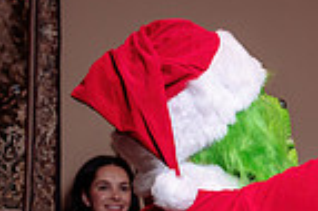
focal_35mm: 119
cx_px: 437
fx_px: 1050
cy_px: 252
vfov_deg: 11.3
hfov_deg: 16.1
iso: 500
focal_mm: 28
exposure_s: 1/200
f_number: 4.5
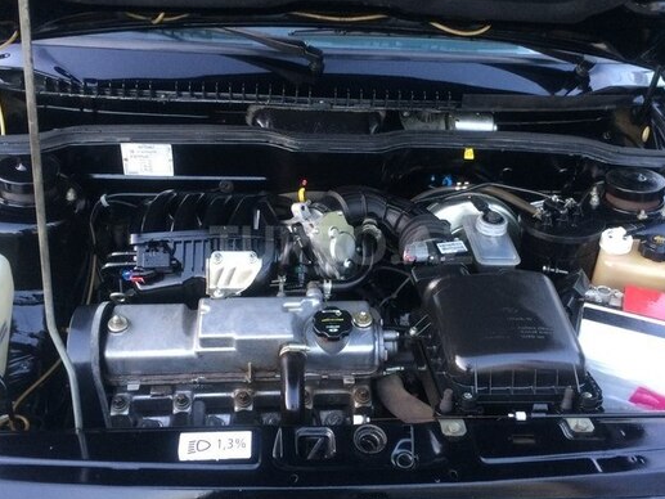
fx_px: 711
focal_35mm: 37
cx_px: 341
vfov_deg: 38.7
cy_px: 245
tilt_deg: -33.0
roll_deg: -4.6
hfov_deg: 50.1
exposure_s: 1/33
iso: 200
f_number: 2.2
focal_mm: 4.15
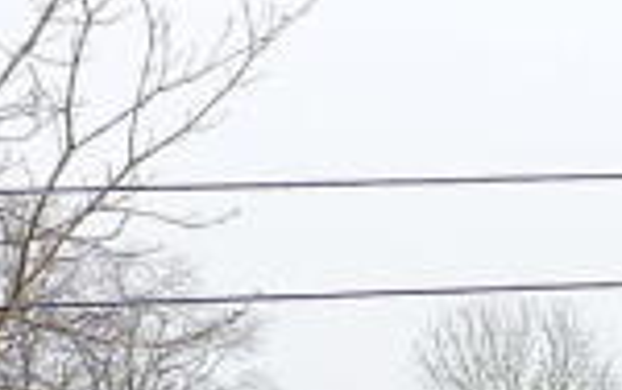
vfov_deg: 5.0
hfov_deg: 8.0
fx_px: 4411
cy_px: 670
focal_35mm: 260
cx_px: 537
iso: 80
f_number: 3.5
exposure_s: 1/100
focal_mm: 5.7
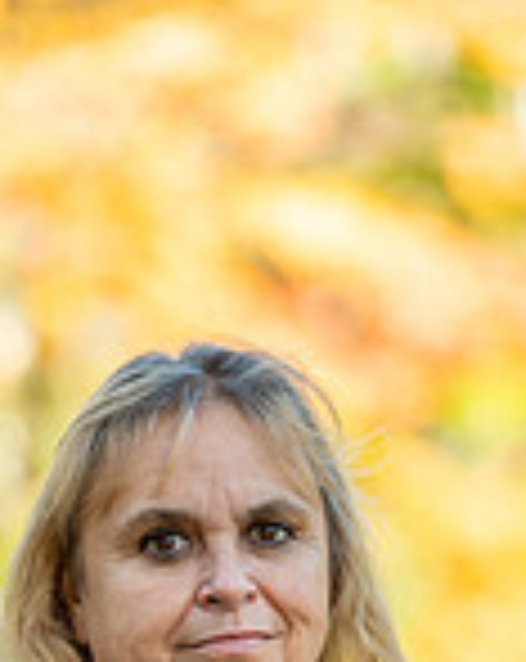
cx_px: 236
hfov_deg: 2.7
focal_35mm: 575
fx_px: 11224
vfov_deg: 3.4
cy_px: 995
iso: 100
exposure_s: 1/160
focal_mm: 200
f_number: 4
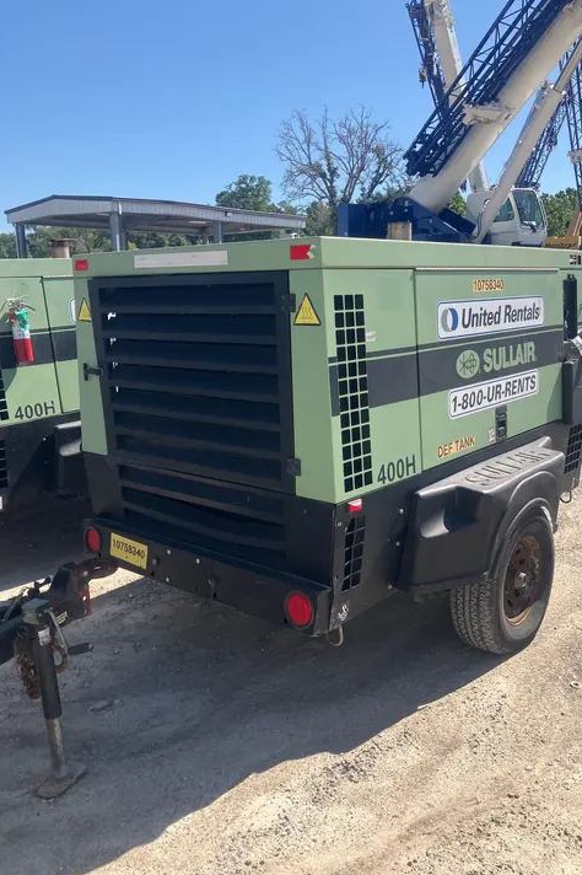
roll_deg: -1.0
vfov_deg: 62.0
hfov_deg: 43.5
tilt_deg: -10.4
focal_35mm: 30
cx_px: 323
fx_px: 728
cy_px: 431
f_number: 1.8
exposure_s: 1/1473
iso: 32
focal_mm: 3.99
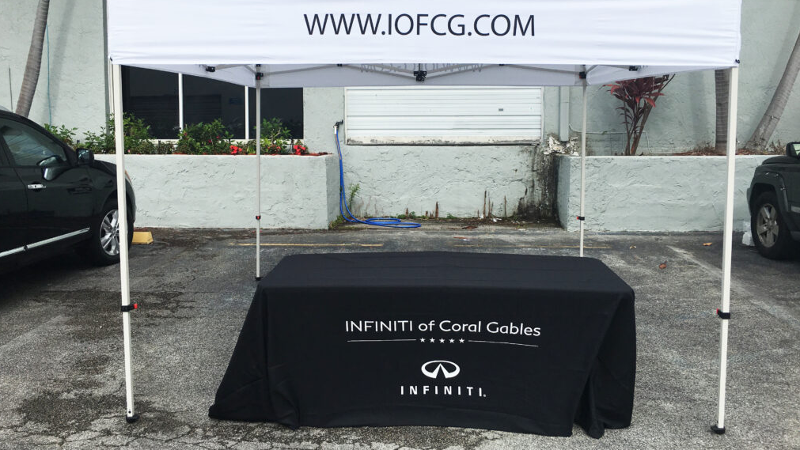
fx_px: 679
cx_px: 402
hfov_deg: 61.0
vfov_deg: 36.5
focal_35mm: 32
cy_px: 179
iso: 25
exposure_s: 1/1221
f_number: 2.2
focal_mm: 4.15
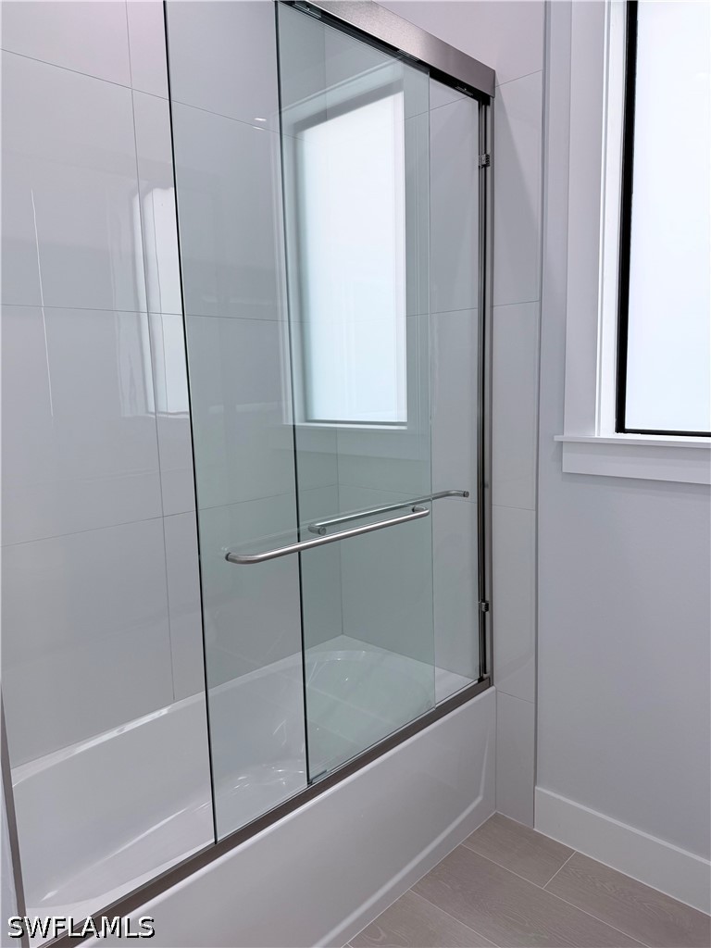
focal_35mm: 24
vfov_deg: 71.6
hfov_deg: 56.8
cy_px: 474
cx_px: 356
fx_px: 657
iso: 80
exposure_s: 1/120
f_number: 1.78
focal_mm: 6.76
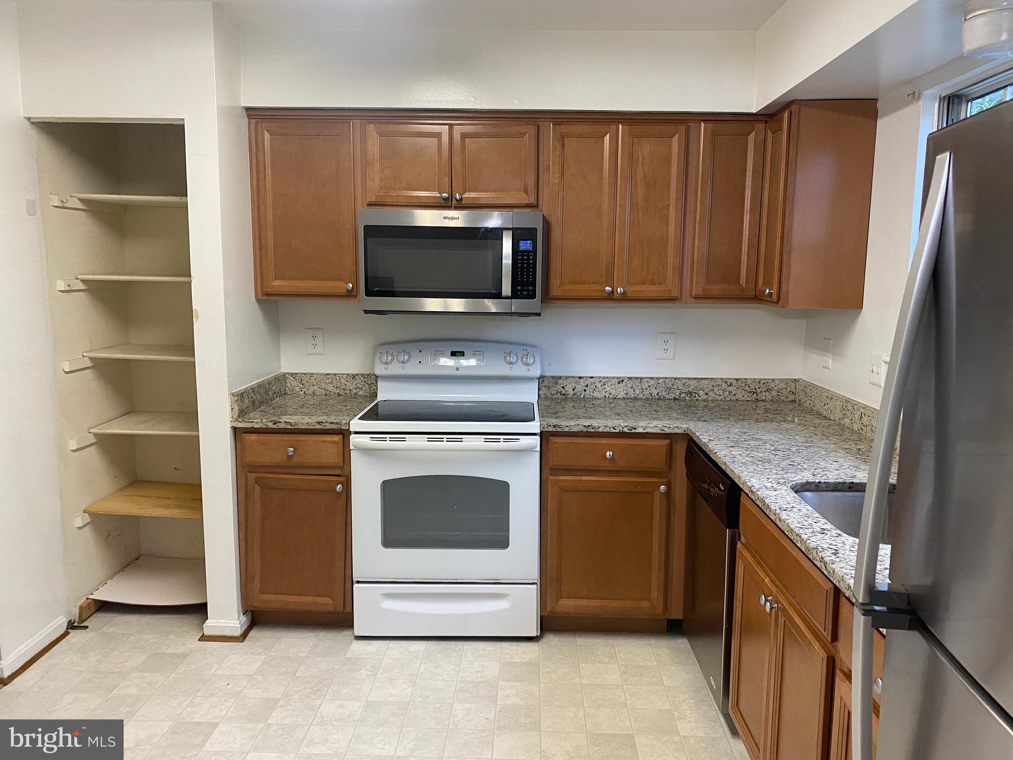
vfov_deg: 53.1
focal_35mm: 26
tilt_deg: -10.8
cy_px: 380
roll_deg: -0.2
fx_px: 761
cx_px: 506
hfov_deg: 67.3
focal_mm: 4.25
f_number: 1.8
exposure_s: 1/60
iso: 200
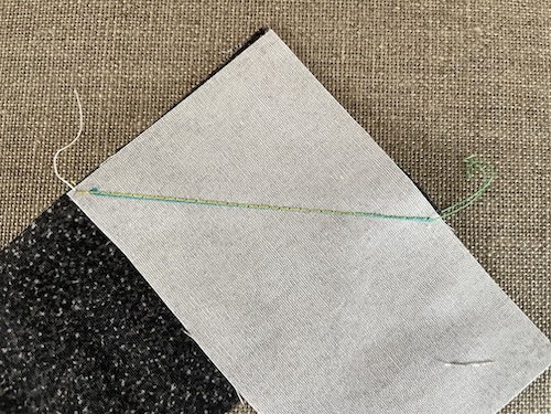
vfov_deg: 53.1
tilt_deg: -83.8
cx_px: 276
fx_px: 414
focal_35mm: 26
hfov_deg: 67.3
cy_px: 207
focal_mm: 4.2
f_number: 1.6
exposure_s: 1/60
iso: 250
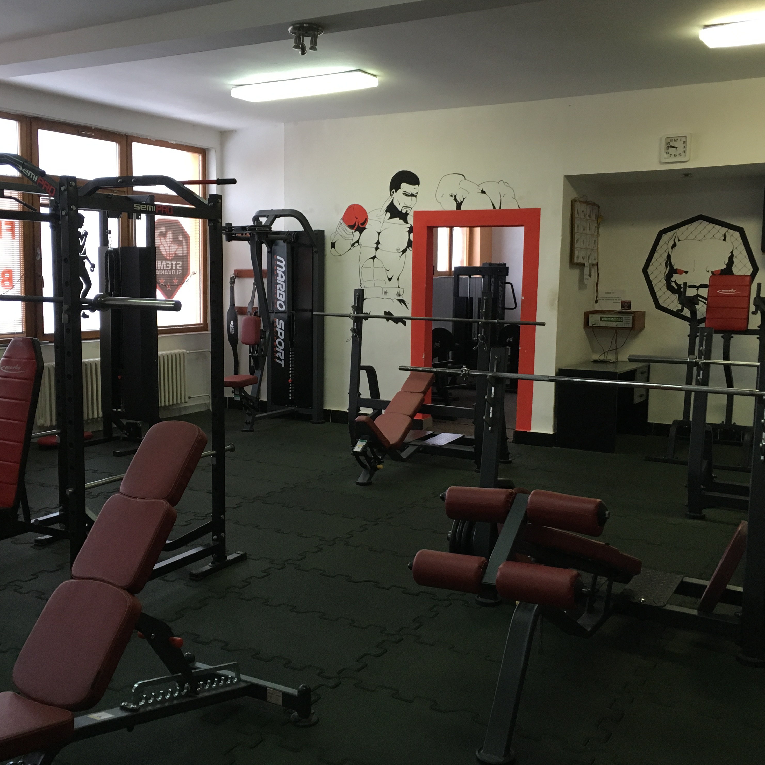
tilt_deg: -6.2
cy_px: 375
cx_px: 368
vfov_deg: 47.2
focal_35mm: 35
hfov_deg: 47.2
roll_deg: -1.1
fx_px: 875
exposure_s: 1/33
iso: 125
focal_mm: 4.15
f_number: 2.2
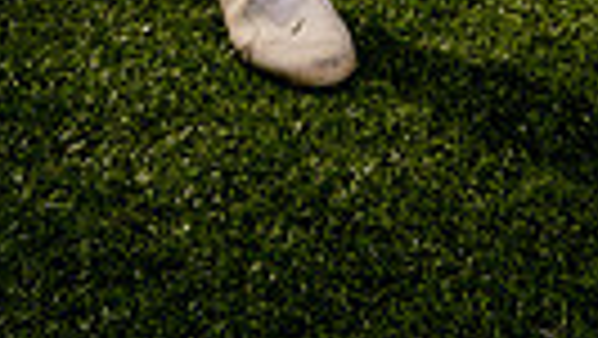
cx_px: 558
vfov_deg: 9.5
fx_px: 1634
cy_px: -631
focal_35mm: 103
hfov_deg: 20.3
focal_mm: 29
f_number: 4.5
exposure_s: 1/1250
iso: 100
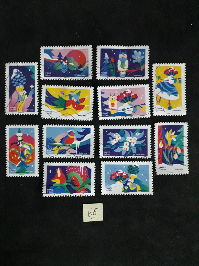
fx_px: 207
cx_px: 100
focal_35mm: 27
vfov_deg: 65.3
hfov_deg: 51.4
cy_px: 133
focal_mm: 3.6
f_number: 1.9
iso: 500
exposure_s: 1/20
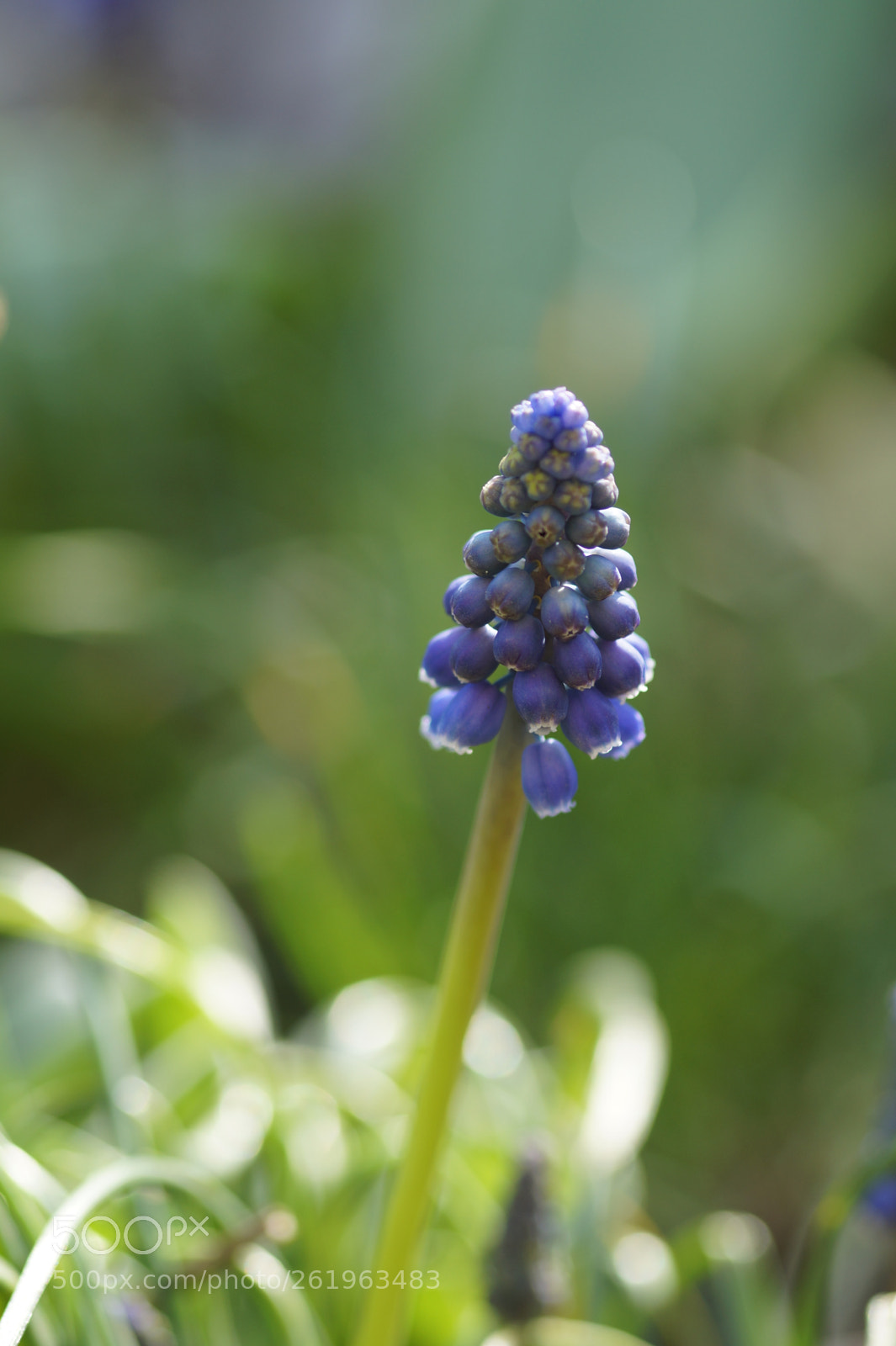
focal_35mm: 158
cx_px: 448
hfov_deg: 8.7
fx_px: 5886
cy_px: 673
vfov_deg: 13.0
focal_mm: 105
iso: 100
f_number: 3.2
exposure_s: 1/320
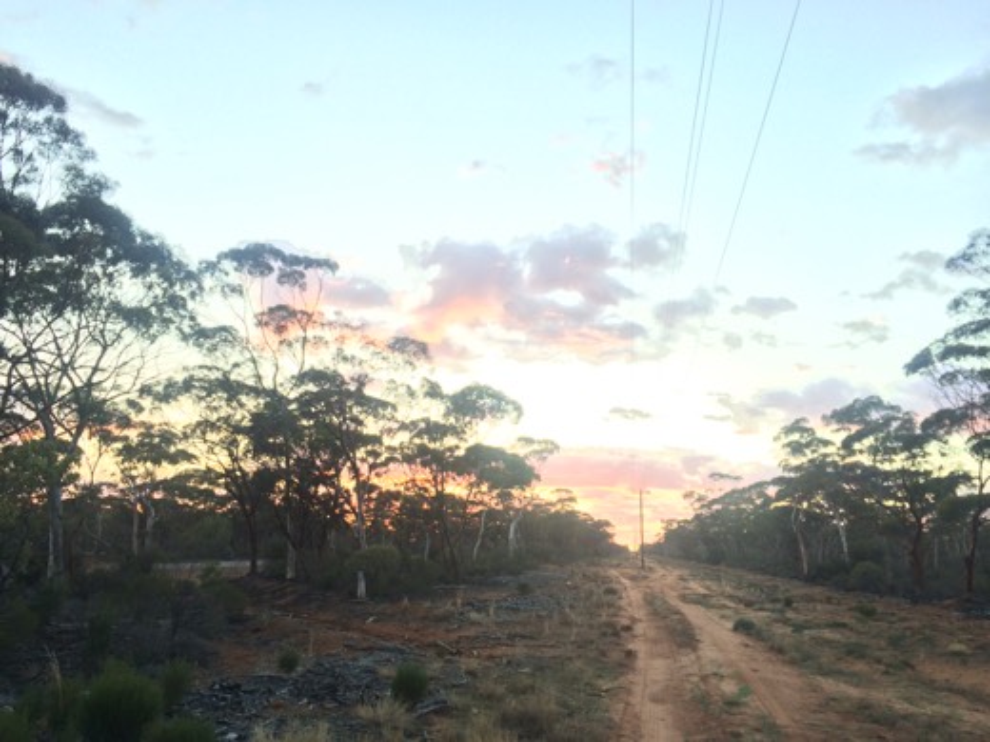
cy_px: 371
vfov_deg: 48.2
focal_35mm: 29
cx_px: 495
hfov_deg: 61.7
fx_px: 829
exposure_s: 1/30
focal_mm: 4.15
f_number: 2.2
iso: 40
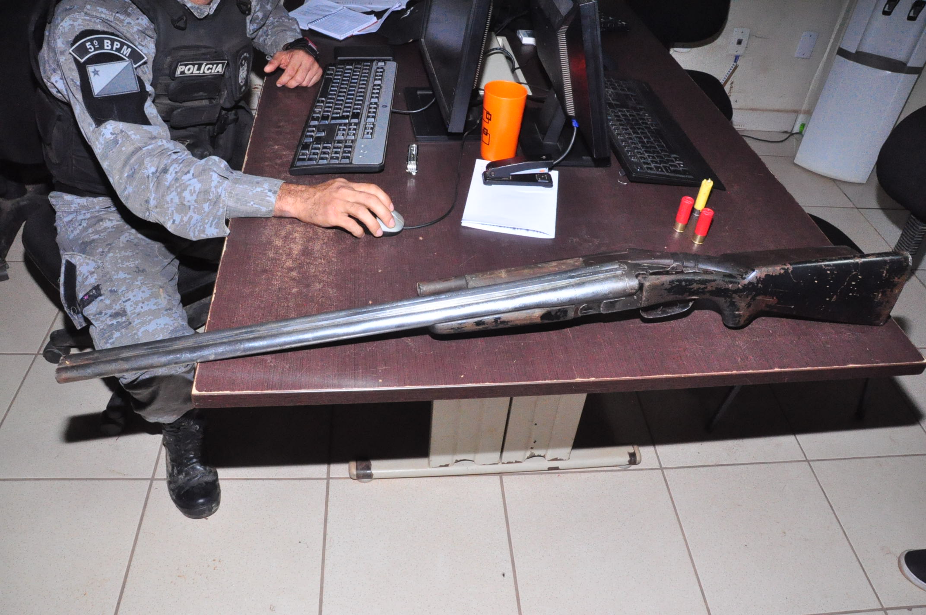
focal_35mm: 27
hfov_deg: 67.4
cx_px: 463
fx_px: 694
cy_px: 308
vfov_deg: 47.8
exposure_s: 1/200
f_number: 18
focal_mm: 18
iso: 3200
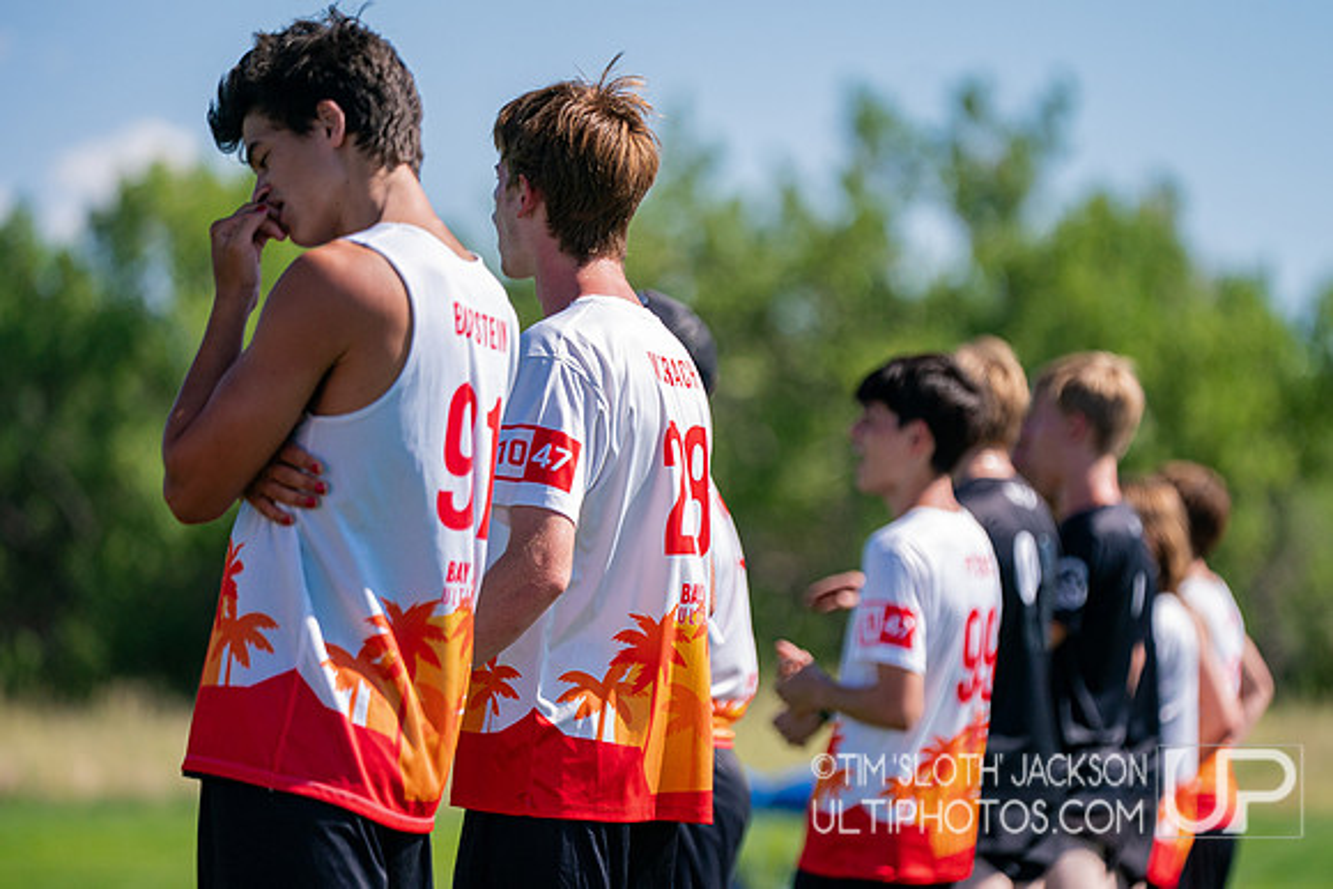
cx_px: 788
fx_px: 8149
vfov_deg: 6.2
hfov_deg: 9.3
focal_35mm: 220
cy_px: 461
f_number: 2.8
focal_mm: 186
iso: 400
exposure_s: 1/6400
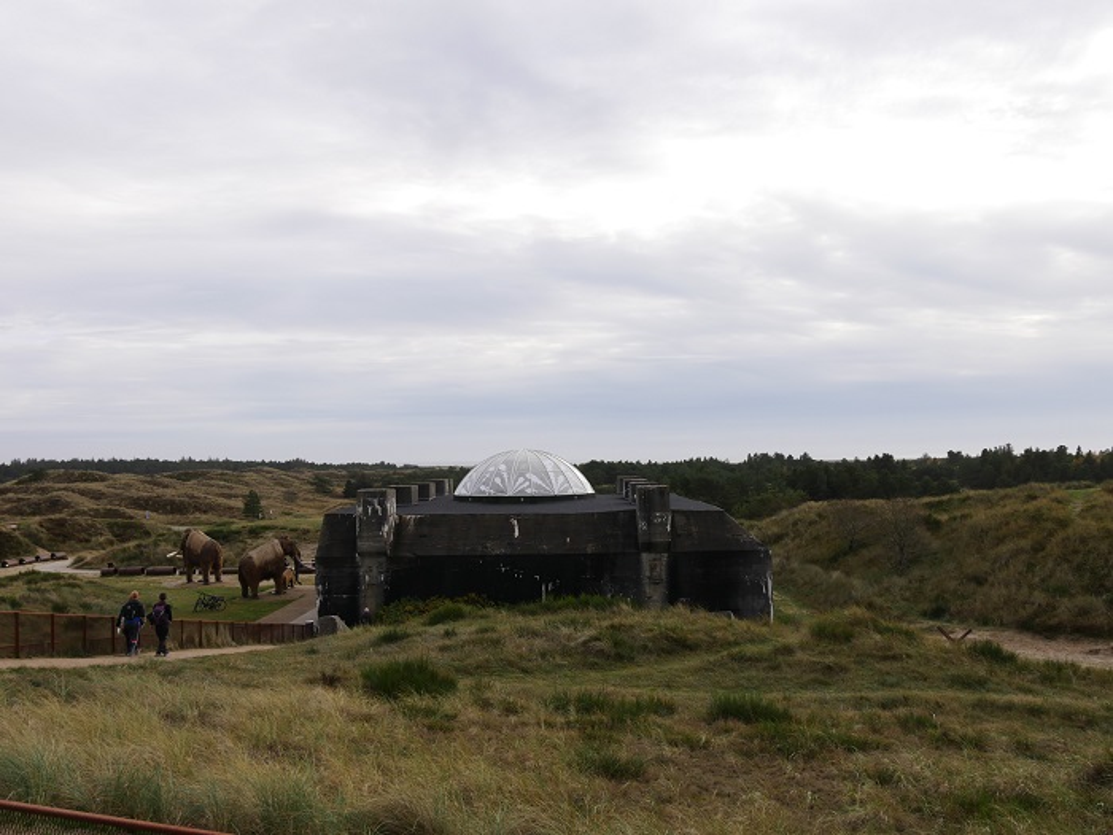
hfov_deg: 60.0
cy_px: 418
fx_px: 965
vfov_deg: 46.8
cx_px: 556
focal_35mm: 30
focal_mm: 15
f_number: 6.3
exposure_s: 1/320
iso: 200
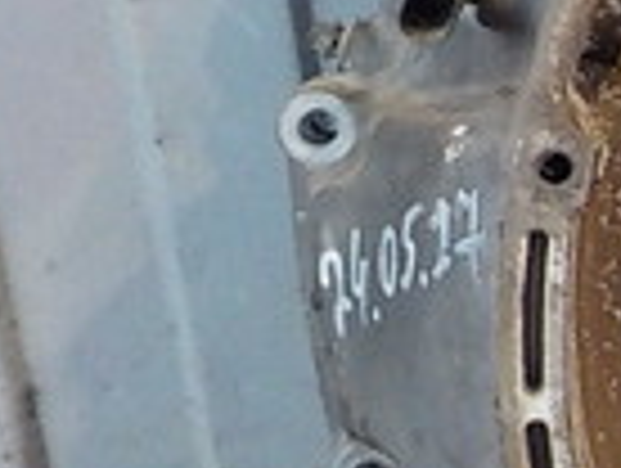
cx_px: 1246
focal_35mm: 139
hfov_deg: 12.5
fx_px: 2498
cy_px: 176
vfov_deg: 10.7
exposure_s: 1/25
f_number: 3.3
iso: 400
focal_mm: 4.1
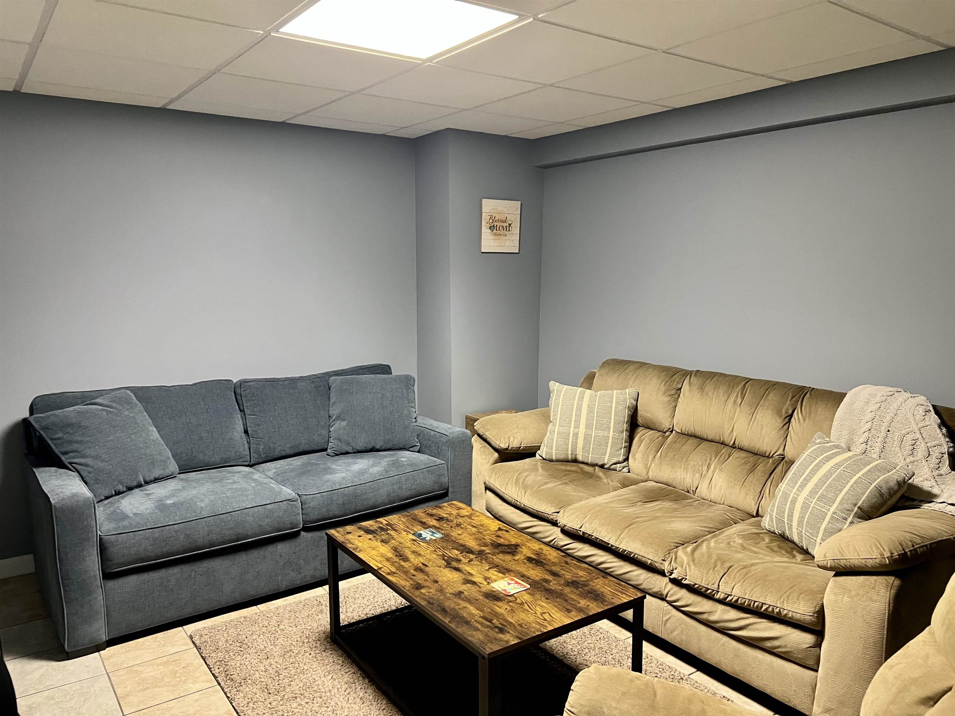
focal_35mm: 26
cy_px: 358
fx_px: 717
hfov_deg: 67.3
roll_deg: +0.0
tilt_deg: -8.2
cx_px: 478
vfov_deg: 53.1
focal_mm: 5.7
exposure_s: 1/60
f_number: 1.5
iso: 500
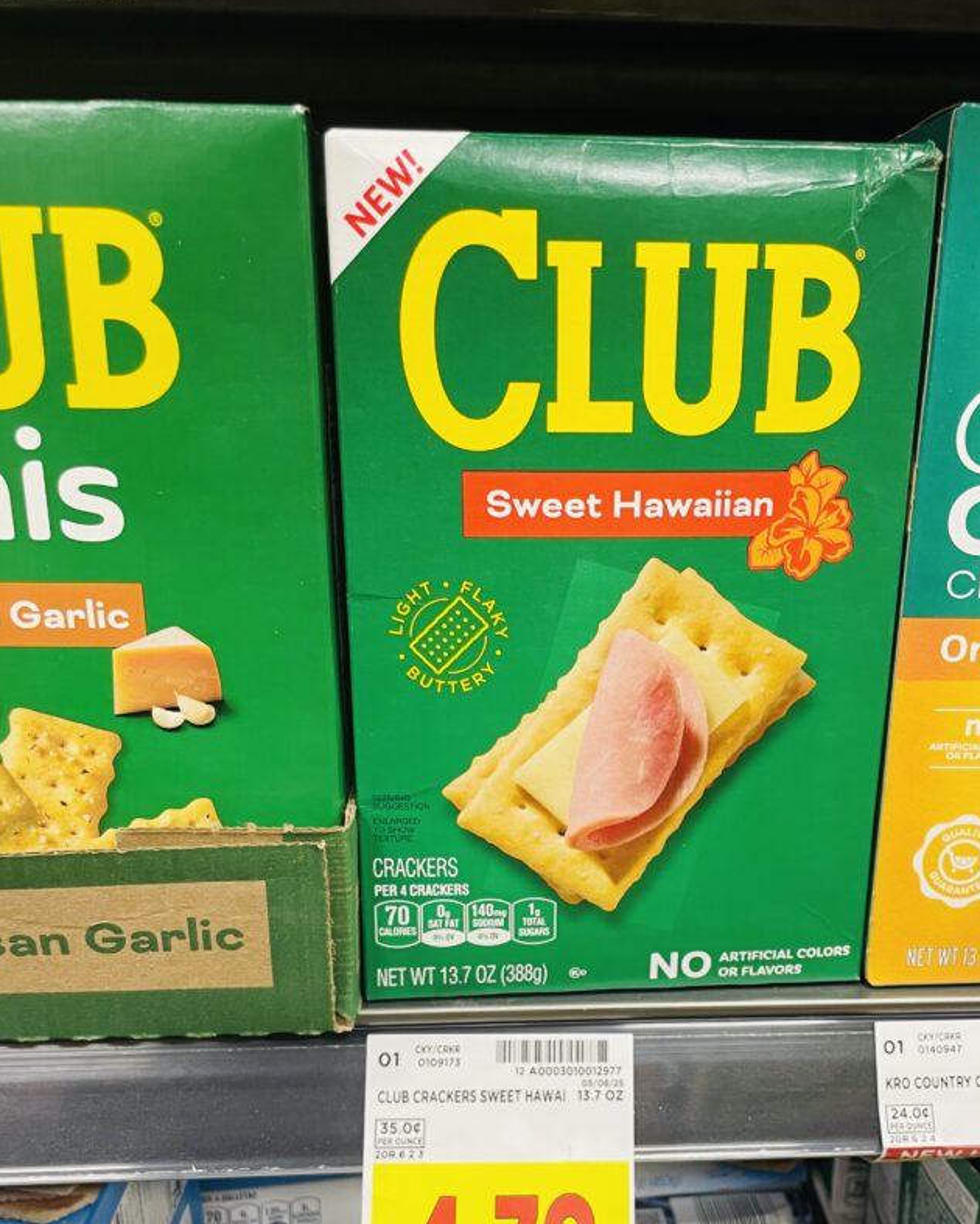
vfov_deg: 53.5
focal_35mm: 33
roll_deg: -0.5
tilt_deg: -19.7
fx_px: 1196
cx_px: 571
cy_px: 776
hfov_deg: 44.4
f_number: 1.6
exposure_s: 1/60
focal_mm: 4.2
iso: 100
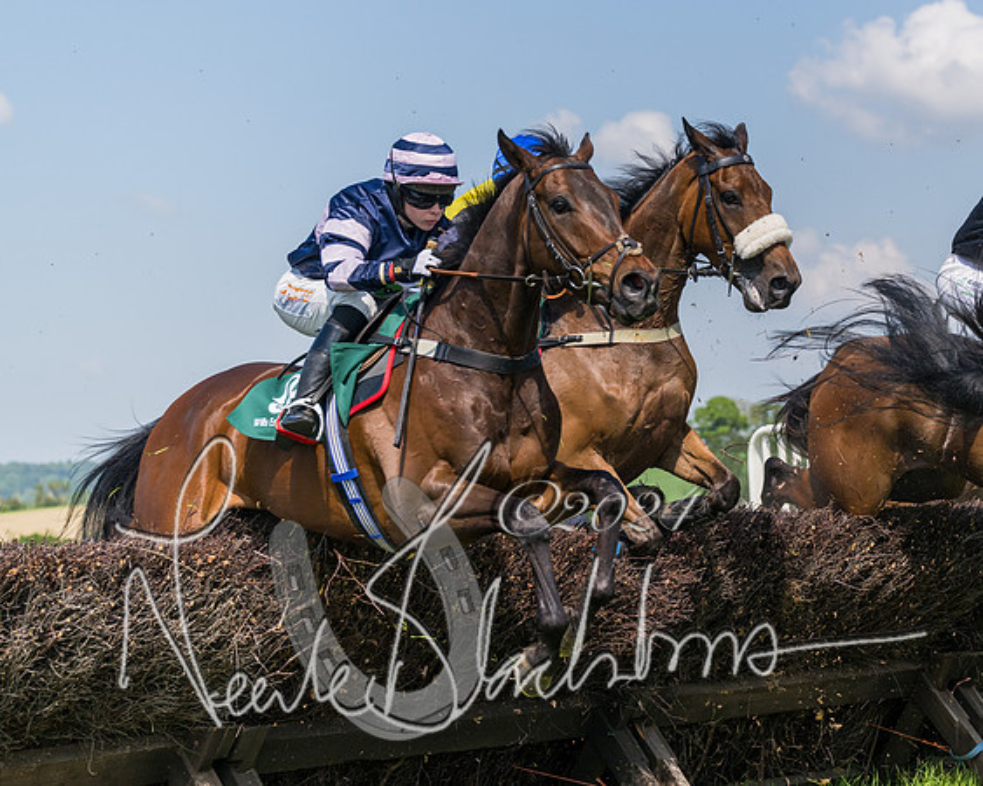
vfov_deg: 15.3
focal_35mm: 101
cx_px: 753
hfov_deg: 18.9
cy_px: 284
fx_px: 2928
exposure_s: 1/4000
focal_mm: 70
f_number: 4
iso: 400
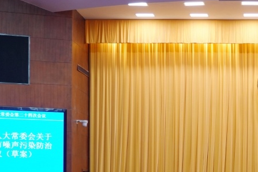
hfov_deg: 18.0
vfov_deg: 12.3
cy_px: 172
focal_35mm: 110
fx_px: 788
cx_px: 276
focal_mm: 41
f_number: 4
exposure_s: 1/160
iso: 640
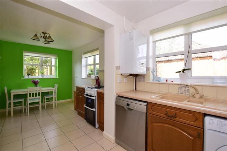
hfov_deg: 100.4
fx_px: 95
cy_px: 76
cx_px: 114
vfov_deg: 77.3
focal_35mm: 15
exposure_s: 1/60
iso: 200
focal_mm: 10
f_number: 7.1
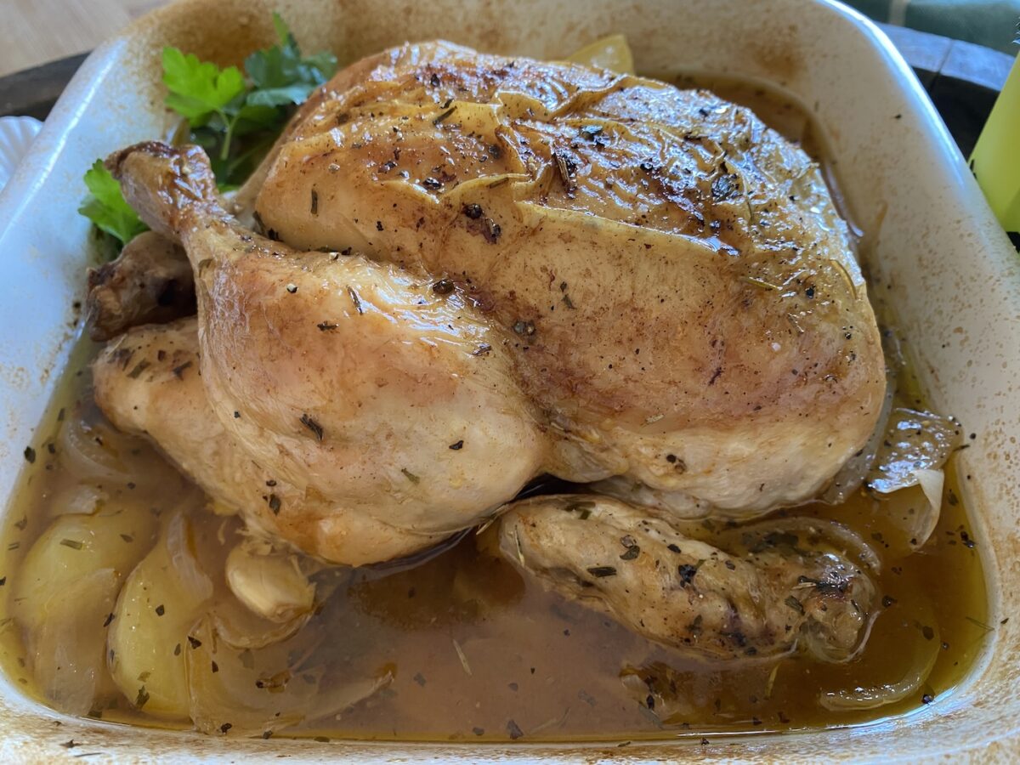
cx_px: 510
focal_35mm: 26
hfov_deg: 67.3
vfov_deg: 53.1
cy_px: 382
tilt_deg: -54.8
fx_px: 766
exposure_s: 1/60
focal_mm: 4.25
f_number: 1.8
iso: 200
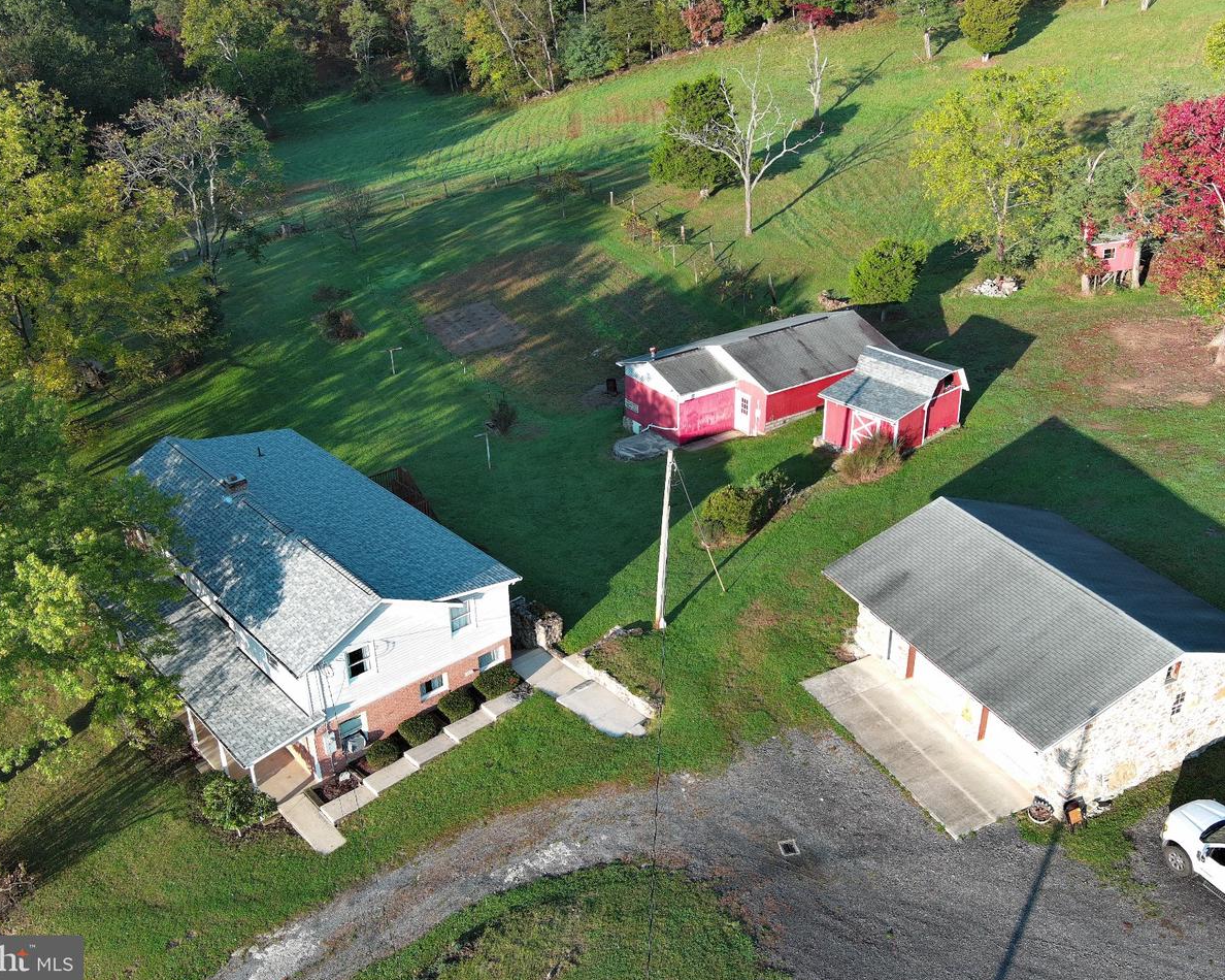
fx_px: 1196
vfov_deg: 44.5
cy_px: 493
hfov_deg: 54.2
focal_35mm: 33
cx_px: 665
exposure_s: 1/326
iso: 100
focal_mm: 10.57
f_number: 2.8
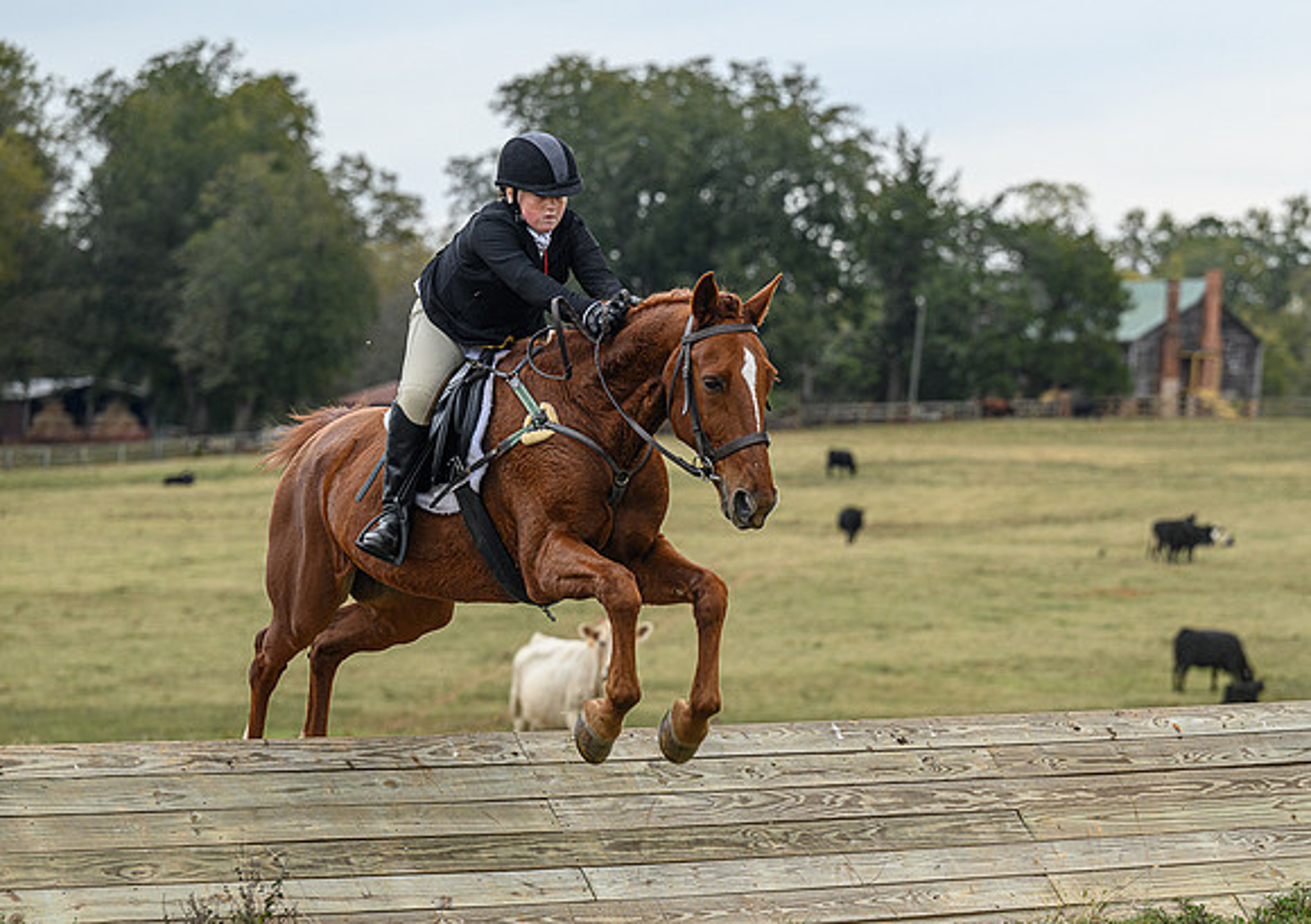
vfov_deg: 8.4
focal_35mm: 169
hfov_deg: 12.0
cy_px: 539
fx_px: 6258
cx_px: 808
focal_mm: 120
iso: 500
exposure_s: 1/800
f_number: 3.5
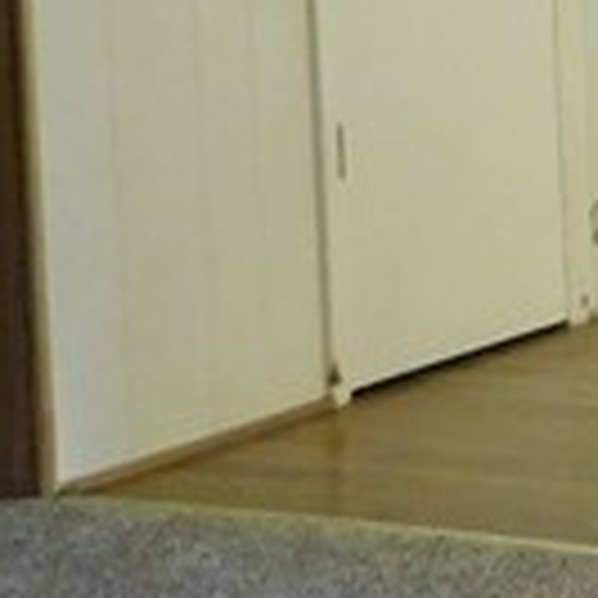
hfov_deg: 7.6
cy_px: -238
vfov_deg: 8.4
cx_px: 1704
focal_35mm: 204
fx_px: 3987
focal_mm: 5.3
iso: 400
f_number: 3.2
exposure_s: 1/30
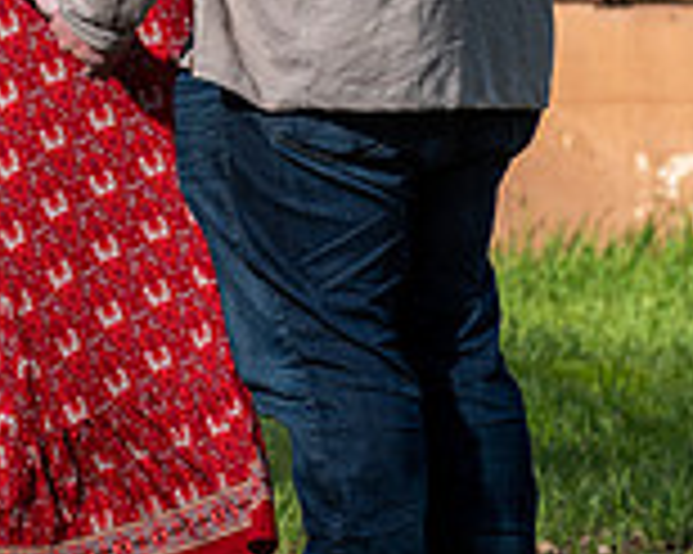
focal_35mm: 440
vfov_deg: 3.5
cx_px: 194
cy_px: 0
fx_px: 9019
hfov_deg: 4.4
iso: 160
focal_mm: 160
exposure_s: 1/250
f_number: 5.6
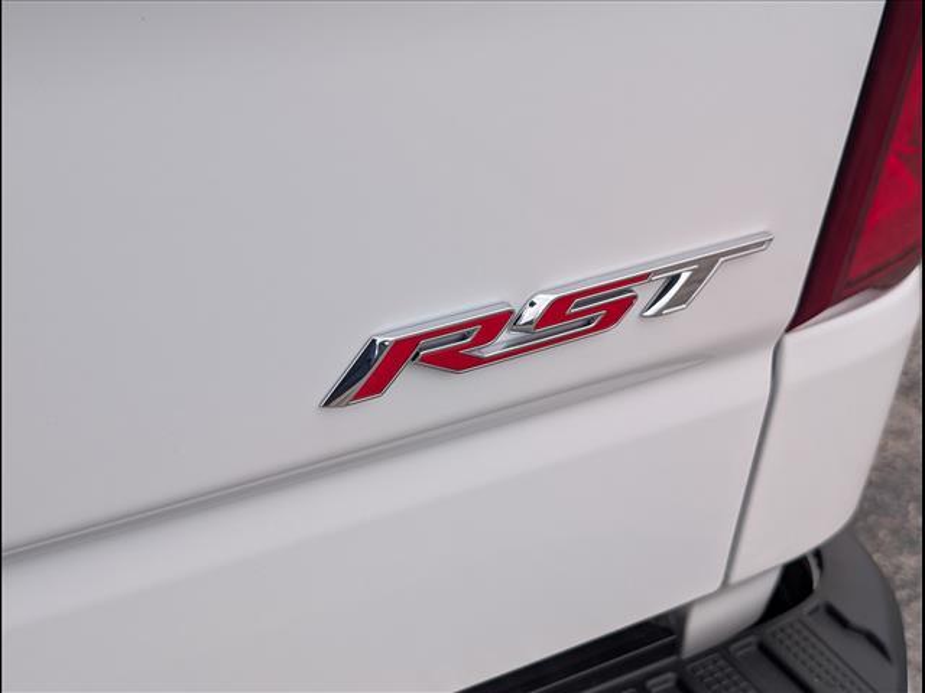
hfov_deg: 38.9
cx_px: 462
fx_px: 1309
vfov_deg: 29.7
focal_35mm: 49
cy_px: 346
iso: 31
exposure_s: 1/357
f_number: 1.68
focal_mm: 6.9
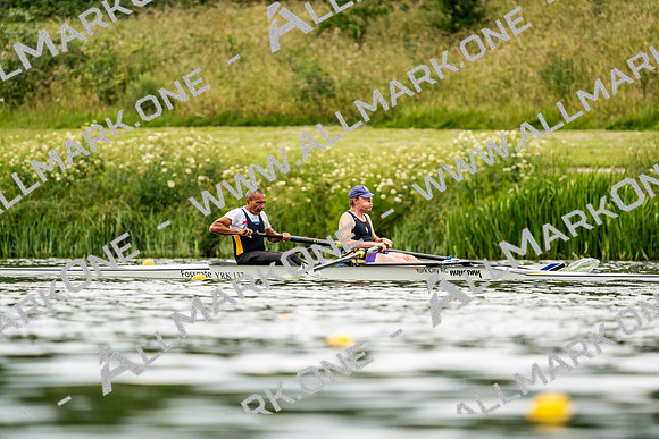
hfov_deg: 3.4
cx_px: 330
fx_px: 10985
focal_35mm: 600
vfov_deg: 2.3
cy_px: 220
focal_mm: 600
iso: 500
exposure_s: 1/2000
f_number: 6.3
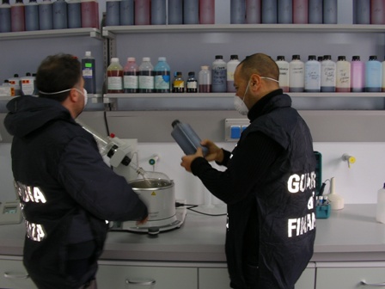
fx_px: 423
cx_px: 192
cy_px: 144
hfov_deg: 49.0
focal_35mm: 38
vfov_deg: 37.7
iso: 50
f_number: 4.1
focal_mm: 5.8
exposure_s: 1/8
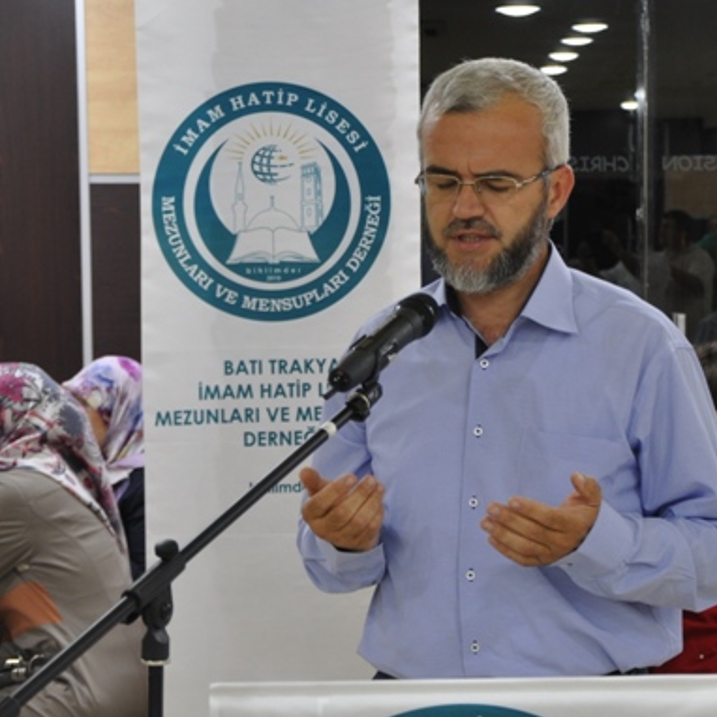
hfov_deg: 15.7
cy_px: 366
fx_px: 2597
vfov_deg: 15.7
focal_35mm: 111
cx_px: 447
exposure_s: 1/25
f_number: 5
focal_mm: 45
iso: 400
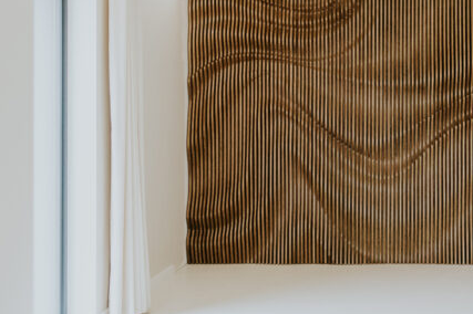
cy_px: 130
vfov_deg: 21.5
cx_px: 399
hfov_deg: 30.9
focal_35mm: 63
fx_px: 827
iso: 5000
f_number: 3.2
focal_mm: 35
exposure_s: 1/200
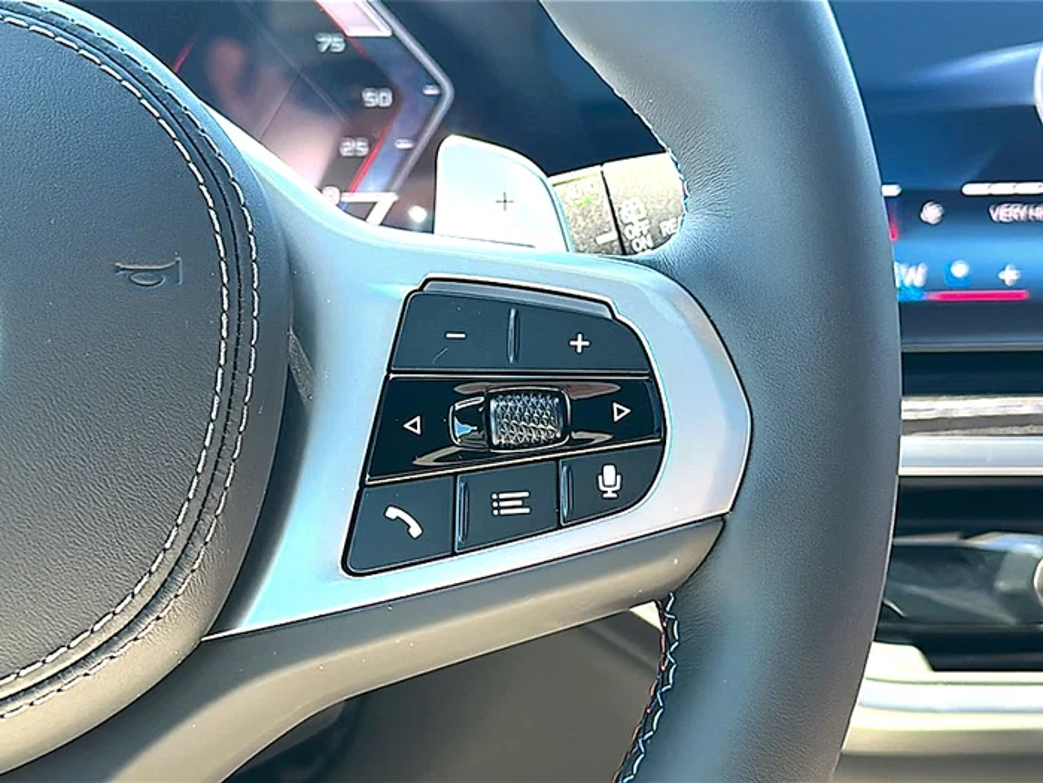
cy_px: 392
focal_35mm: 47
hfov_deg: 40.4
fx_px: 1416
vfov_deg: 30.9
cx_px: 522
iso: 100
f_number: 1.78
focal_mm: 6.86
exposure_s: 1/237
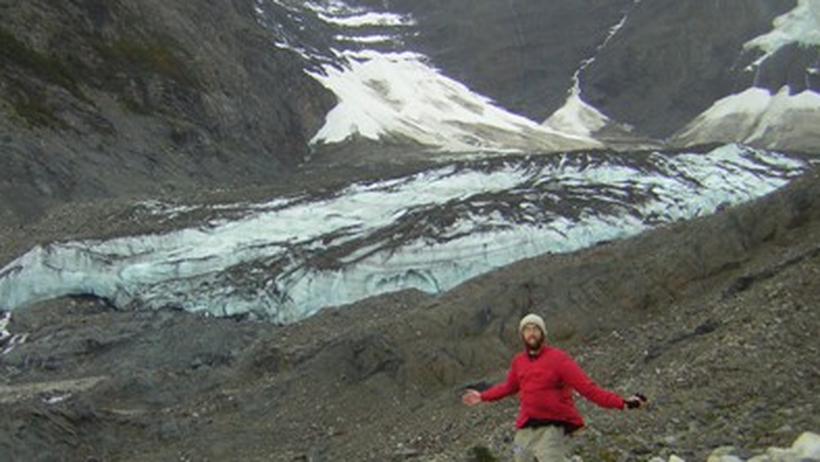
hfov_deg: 39.8
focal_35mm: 52
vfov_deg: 23.0
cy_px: 308
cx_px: 412
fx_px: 1131
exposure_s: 1/83.9
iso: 50
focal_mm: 6.1
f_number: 2.9
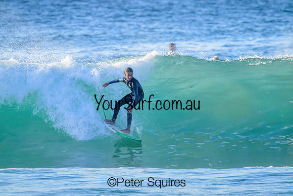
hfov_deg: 2.6
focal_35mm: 800
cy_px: 98
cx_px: 146
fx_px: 6512
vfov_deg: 1.7
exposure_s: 1/2000
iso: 3600
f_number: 11
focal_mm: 800
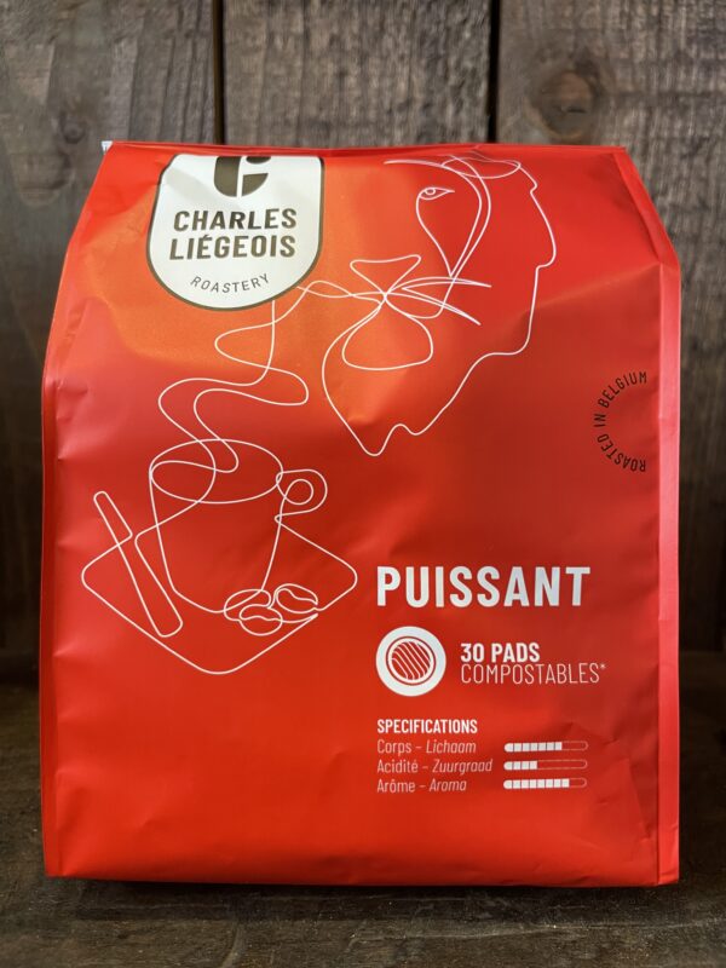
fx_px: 727
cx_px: 363
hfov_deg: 53.1
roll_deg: +0.4
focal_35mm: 26
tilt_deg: -9.7
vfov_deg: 67.3
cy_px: 484
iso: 160
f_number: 1.6
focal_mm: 4.2
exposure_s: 1/60
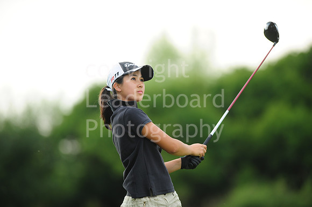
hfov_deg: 6.9
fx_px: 2598
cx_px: 156
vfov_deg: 4.6
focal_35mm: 300
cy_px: 104
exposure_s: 1/2000
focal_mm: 300
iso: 400
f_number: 4
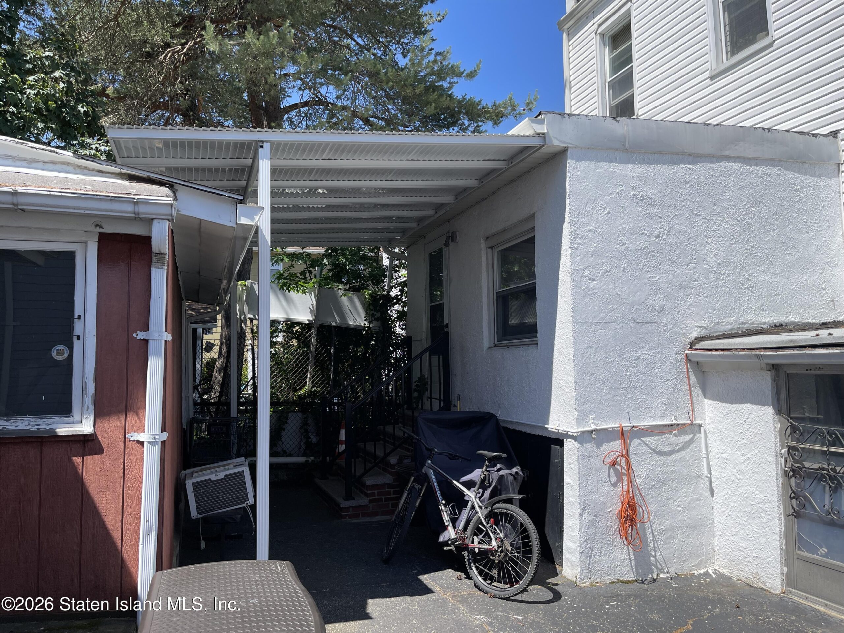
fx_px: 610
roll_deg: +0.8
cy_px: 316
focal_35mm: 25
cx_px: 422
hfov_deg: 69.4
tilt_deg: +3.0
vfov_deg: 54.9
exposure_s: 1/3344
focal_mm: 5.1
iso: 32
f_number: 1.6
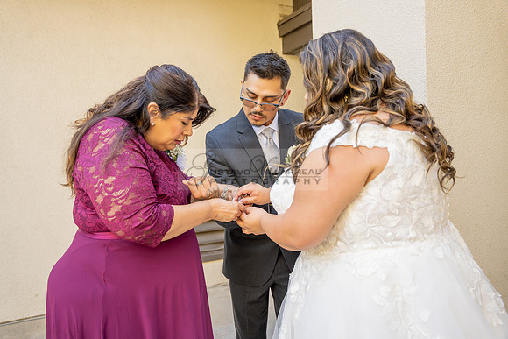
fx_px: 387
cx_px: 254
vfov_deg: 47.3
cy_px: 170
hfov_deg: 66.6
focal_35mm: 27
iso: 125
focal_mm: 27.4
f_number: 3.2
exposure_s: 1/80
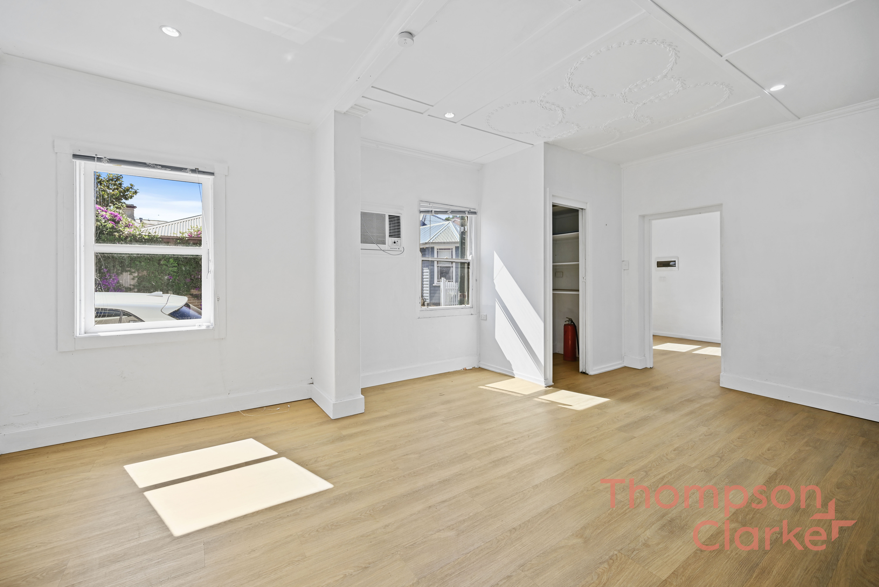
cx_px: 440
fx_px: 342
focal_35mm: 14
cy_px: 294
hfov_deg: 104.2
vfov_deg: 81.3
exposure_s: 1/40
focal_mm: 14
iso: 100
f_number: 4
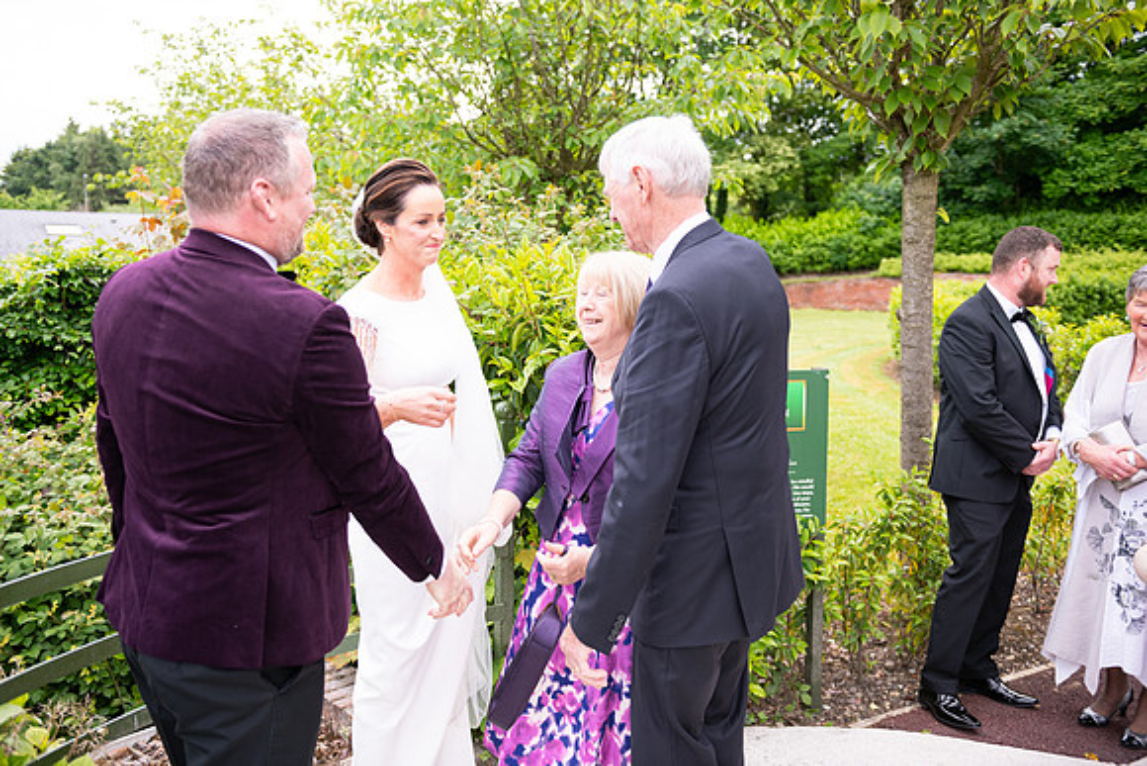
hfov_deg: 58.7
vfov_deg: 41.1
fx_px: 1020
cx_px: 574
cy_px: 383
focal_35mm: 32
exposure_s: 1/800
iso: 250
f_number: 3.5
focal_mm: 32
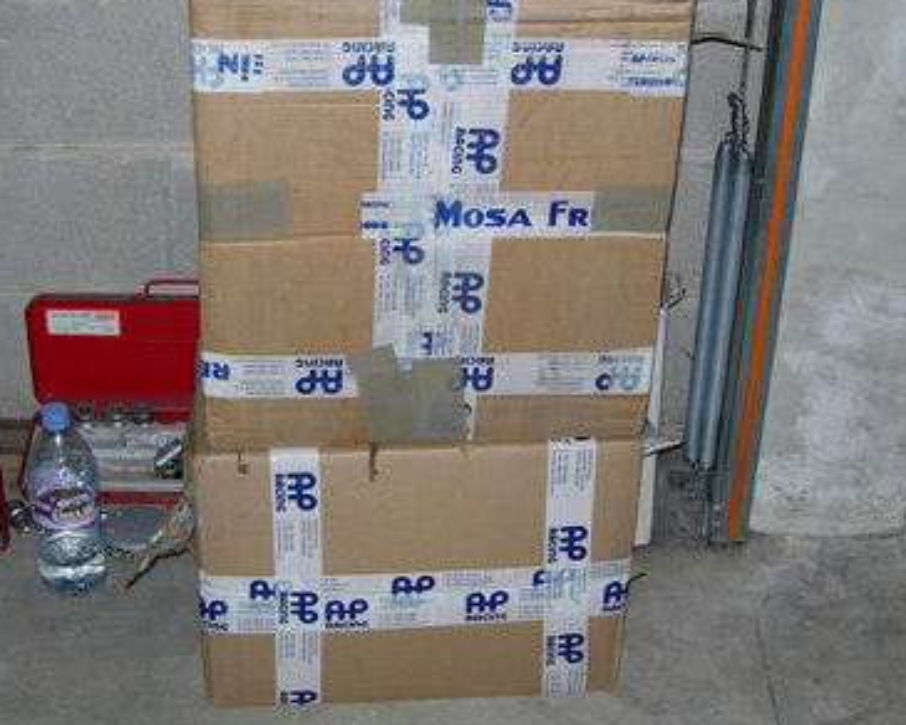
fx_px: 1743
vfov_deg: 23.5
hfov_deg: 29.1
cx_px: 412
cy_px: 380
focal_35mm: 65
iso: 79
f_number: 2.8
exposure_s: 1/64
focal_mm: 7.8
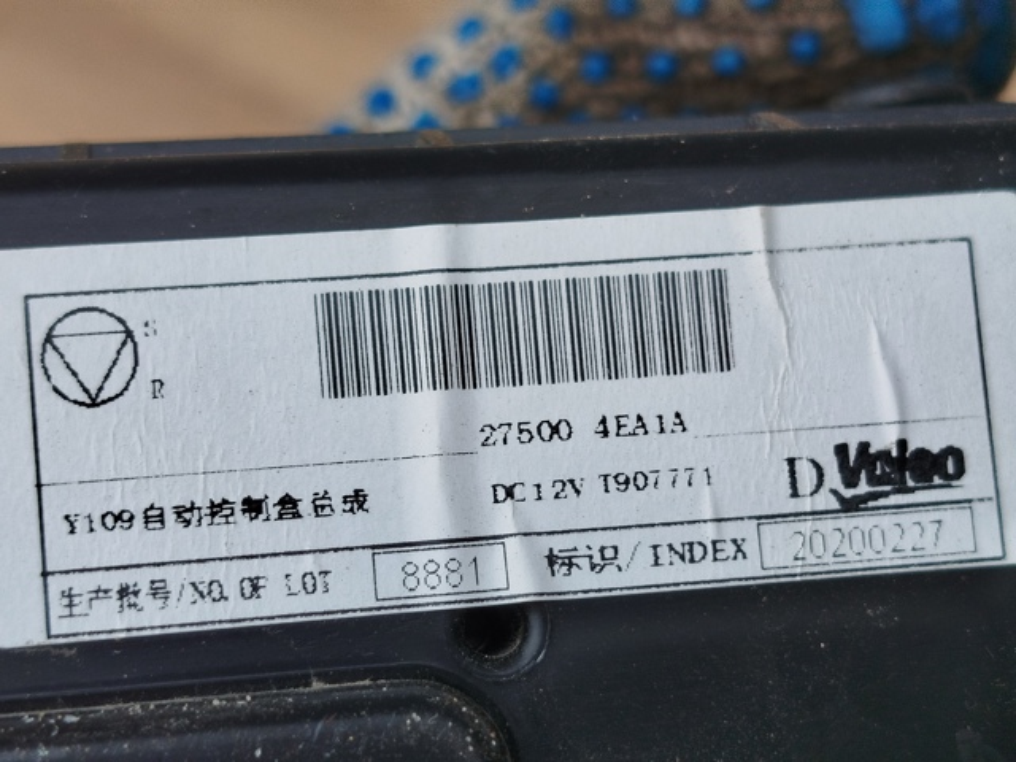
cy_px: 381
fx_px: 2113
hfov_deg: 27.0
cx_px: 508
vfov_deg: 20.4
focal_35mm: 72
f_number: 1.7
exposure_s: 1/150
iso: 50
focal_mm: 5.31
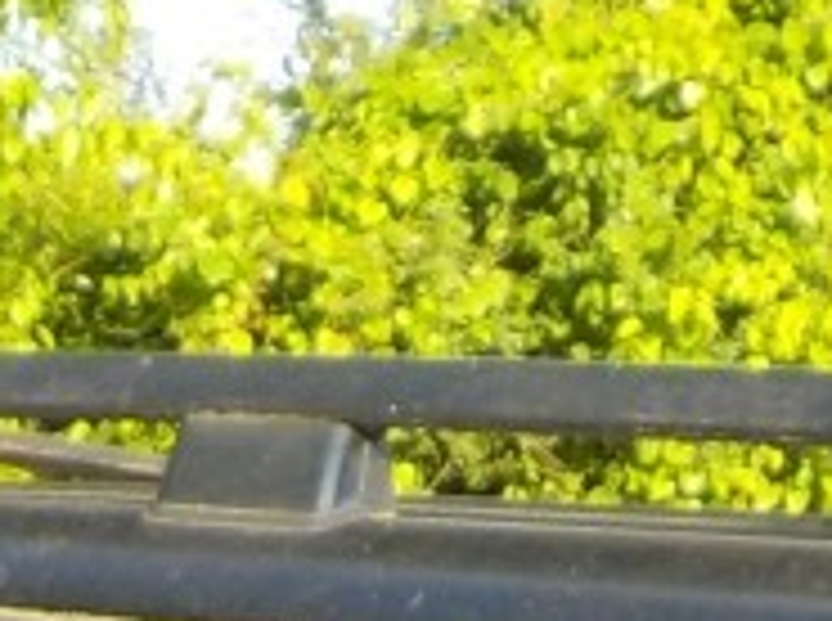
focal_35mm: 208
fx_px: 4990
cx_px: -810
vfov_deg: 6.6
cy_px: 1678
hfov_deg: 9.0
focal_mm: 4.1
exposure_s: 1/250
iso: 125
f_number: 3.3
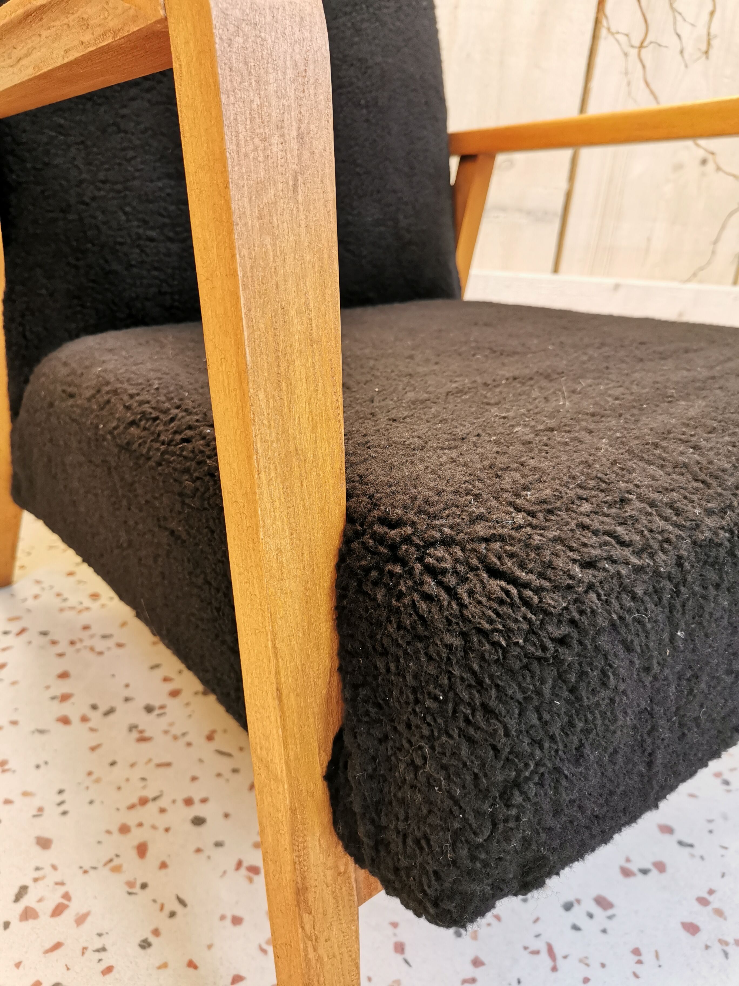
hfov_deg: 51.4
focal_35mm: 27
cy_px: 493
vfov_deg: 65.3
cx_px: 370
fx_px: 769
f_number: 1.8
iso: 200
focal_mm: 5.58
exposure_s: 1/100
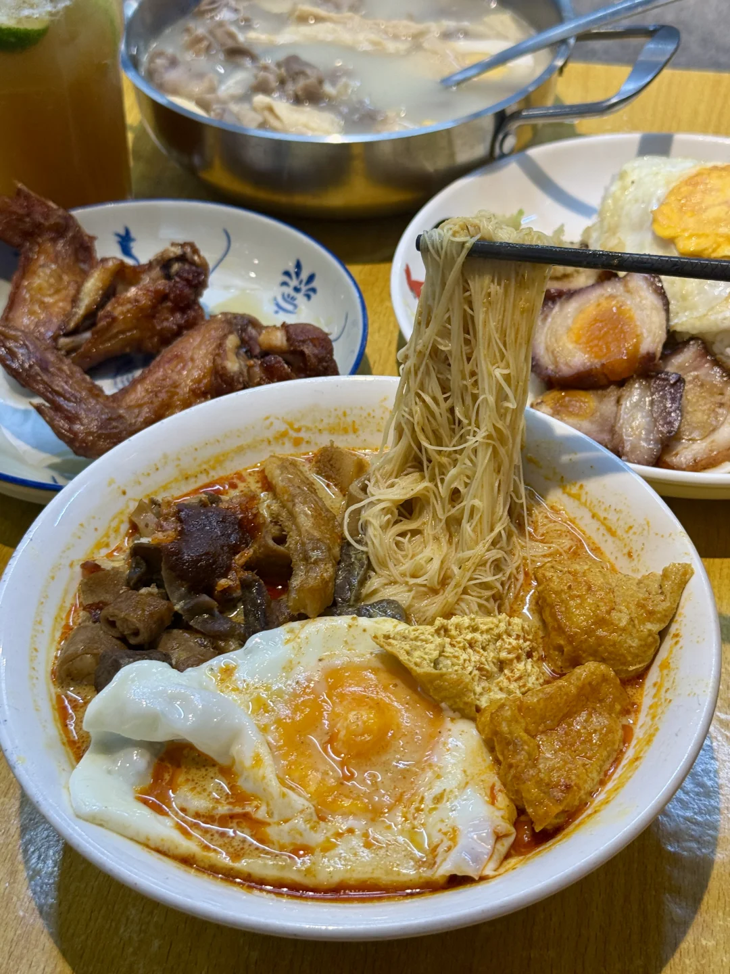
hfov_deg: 30.3
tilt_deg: -43.1
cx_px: 365
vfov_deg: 39.7
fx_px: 1350
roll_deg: +3.3
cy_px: 487
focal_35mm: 48
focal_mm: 6.76
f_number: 1.78
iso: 50
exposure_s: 1/50
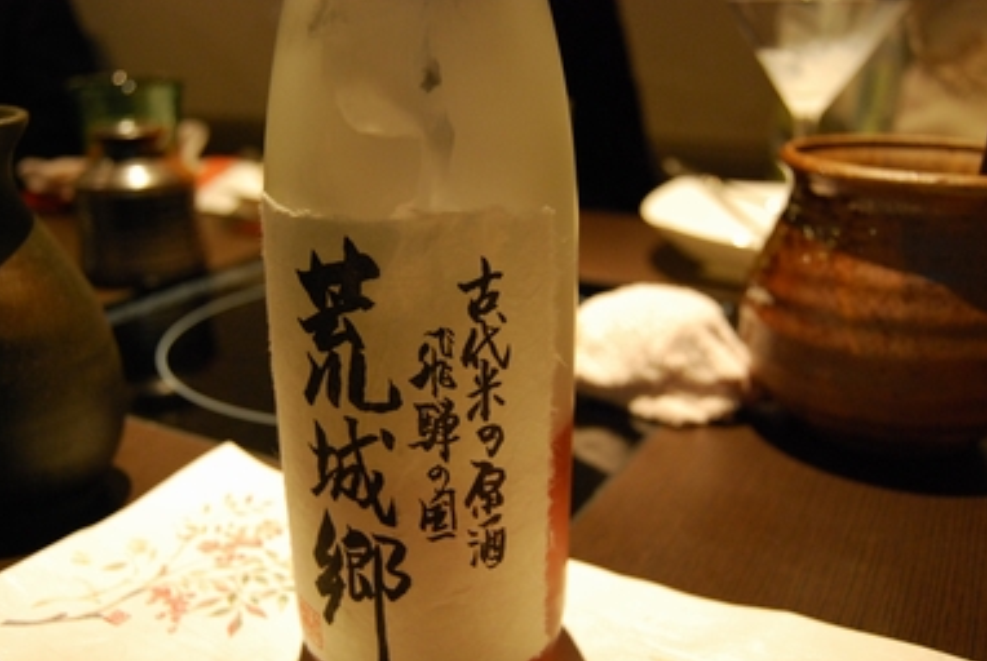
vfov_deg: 39.4
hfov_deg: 56.2
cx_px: 447
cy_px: 367
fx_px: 922
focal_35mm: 34
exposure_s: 1/13
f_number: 3.5
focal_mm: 19
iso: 800
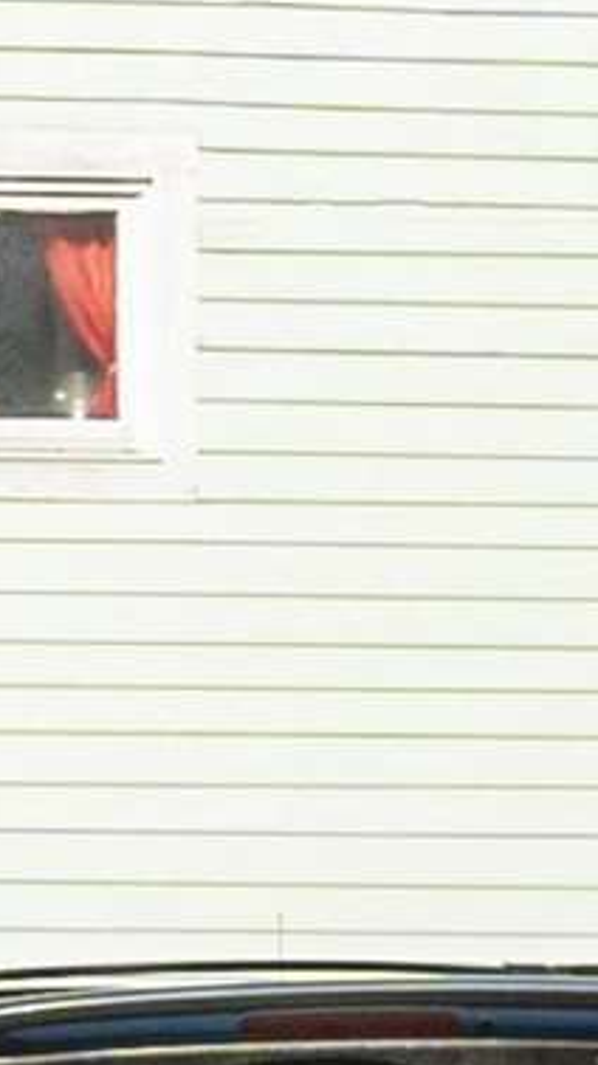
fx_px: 5057
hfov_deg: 6.0
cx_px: -1557
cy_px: 462
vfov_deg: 12.0
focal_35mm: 179
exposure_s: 1/400
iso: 100
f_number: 8
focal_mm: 14
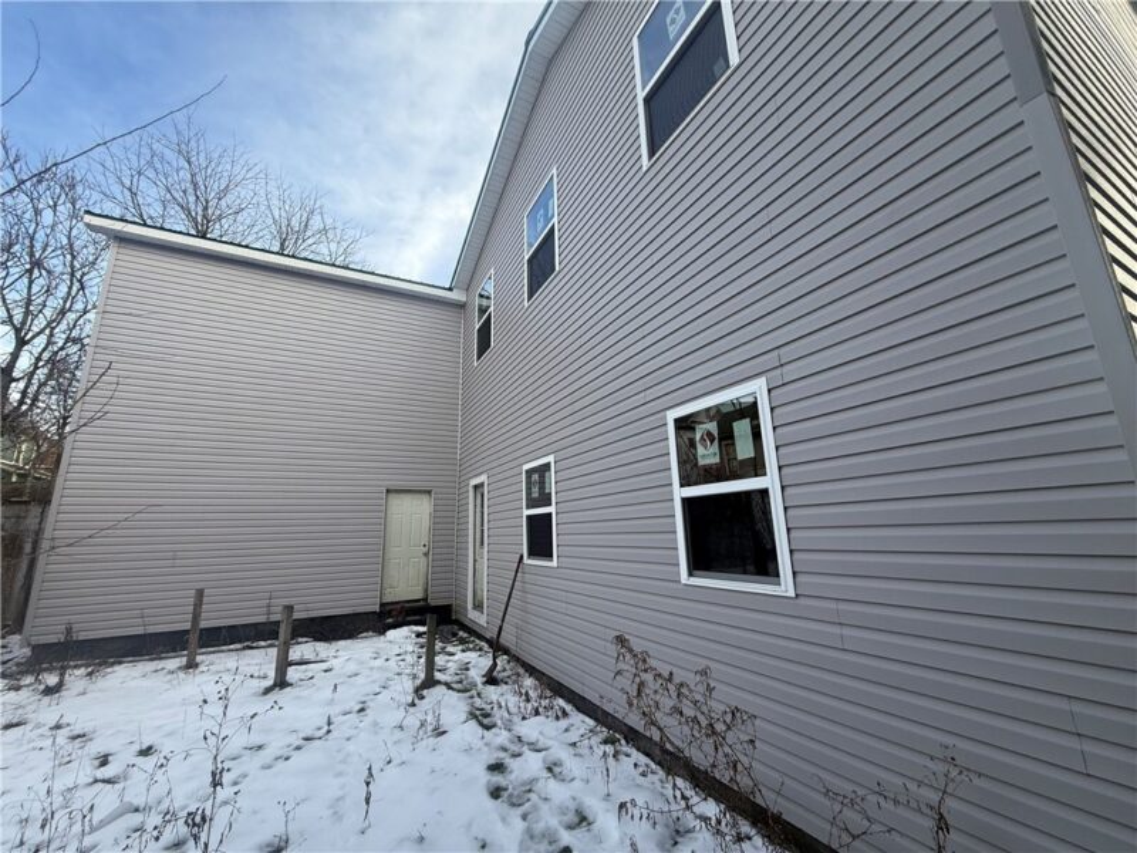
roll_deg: +0.8
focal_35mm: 14
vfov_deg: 85.7
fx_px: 460
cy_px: 426
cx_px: 568
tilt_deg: +12.6
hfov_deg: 102.1
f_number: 2.2
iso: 20
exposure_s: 1/230
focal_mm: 2.22
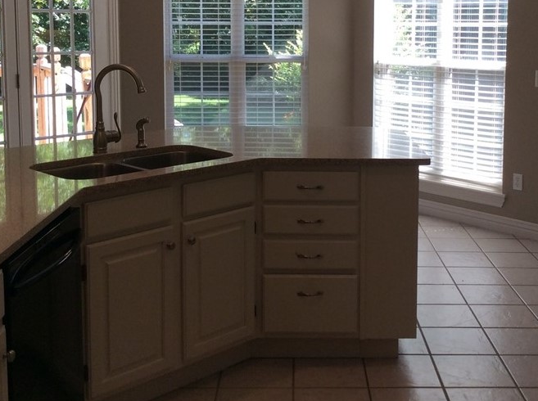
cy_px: 102
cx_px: 322
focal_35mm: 50
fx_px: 776
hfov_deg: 38.1
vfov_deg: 28.6
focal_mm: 3.3
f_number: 2.4
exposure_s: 1/120
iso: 40
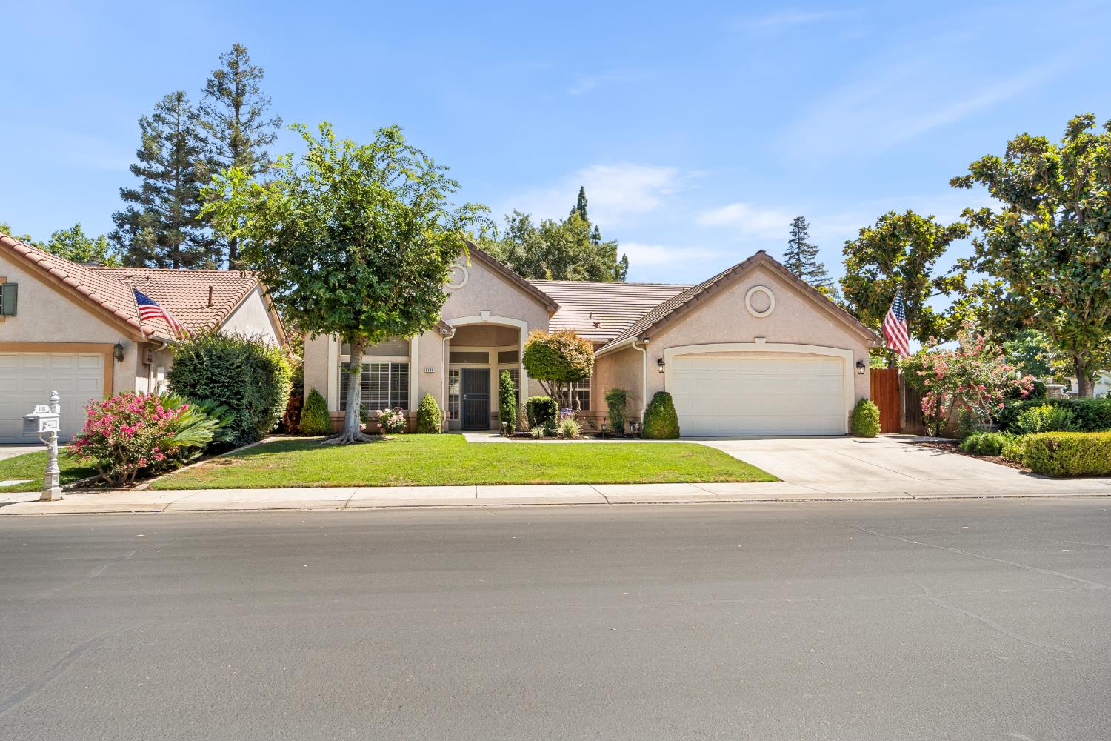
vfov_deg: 59.5
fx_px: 648
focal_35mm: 21
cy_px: 370
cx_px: 556
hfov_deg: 81.2
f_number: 8
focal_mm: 14
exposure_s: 1/60
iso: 80
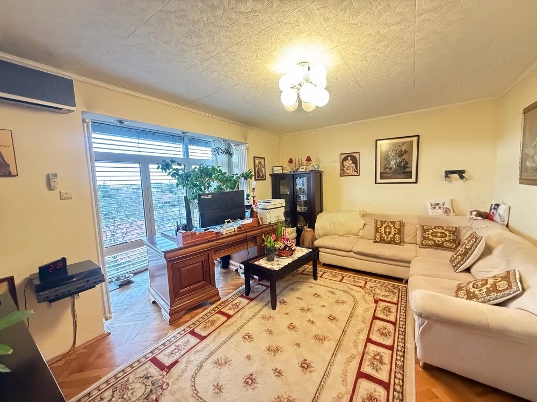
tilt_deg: -4.4
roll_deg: +3.2
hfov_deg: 102.1
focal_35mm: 14
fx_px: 217
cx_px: 268
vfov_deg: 85.7
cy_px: 201
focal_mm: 2.22
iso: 1000
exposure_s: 1/60
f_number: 2.2
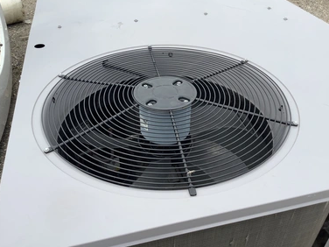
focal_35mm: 33
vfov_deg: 42.9
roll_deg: -1.1
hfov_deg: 55.4
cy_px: 119
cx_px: 162
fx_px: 314
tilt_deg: -38.6
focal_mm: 3.3
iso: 25
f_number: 2.4
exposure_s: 1/823
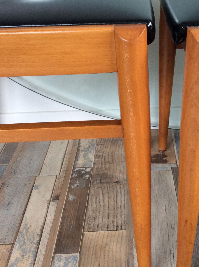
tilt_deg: -23.4
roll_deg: +1.4
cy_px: 97
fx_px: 392
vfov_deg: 37.3
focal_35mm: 51
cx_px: 152
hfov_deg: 28.0
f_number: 2.4
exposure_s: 1/25
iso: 100
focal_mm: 3.3
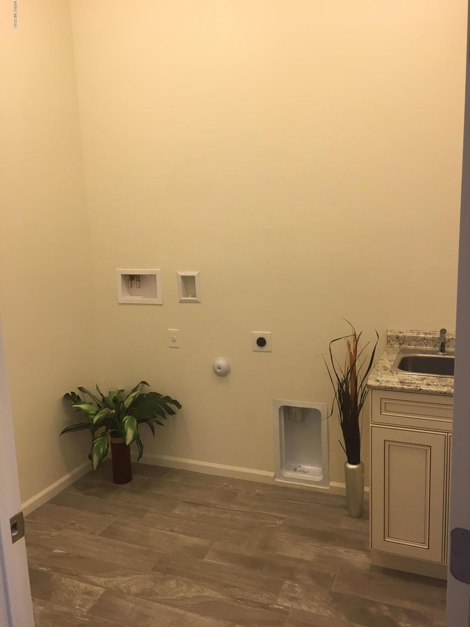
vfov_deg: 61.7
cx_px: 235
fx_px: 525
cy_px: 314
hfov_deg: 48.2
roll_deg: +2.0
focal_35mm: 29
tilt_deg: -11.4
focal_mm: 4.15
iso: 50
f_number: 2.2
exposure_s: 1/30
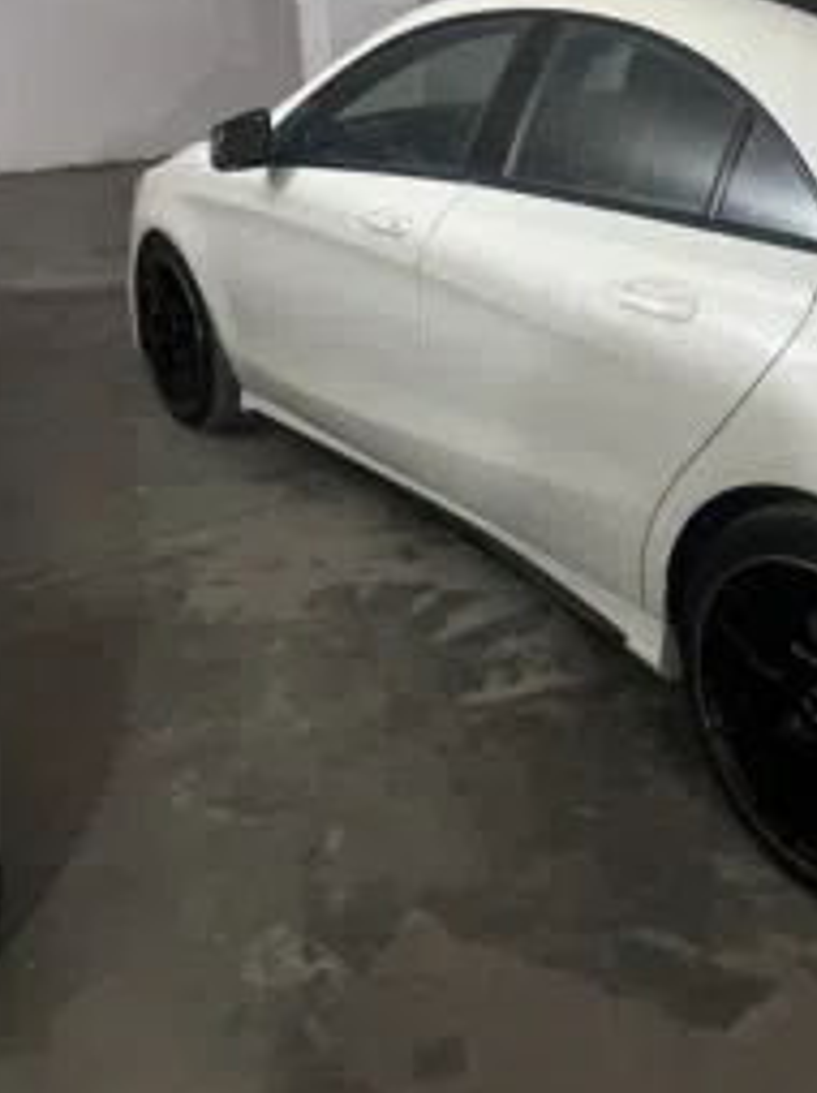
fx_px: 1292
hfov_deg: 34.8
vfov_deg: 44.7
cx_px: 542
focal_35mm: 41
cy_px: 314
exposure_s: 1/48
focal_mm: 5.7
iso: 500
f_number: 1.5
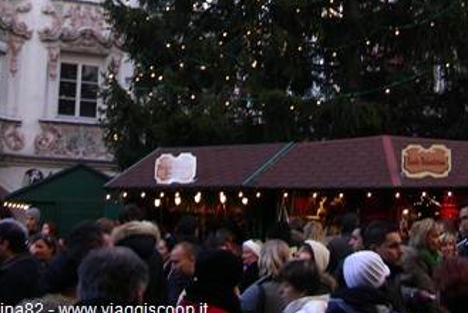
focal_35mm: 72
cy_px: -107
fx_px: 937
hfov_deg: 28.0
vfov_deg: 17.6
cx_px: 267
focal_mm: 6.3
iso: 50
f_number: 3.5
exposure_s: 1/65.1
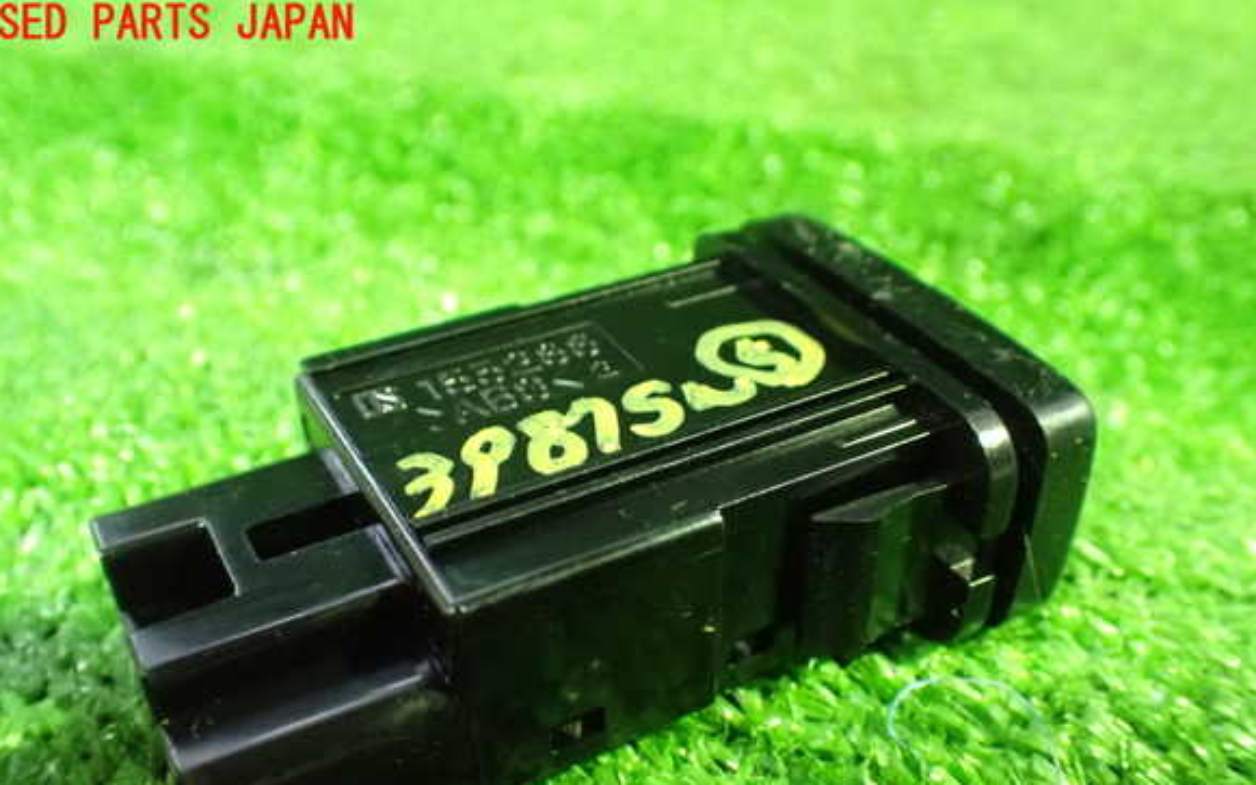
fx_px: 1198
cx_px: 610
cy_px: 484
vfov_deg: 36.1
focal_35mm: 35
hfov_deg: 55.3
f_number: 2.4
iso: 1600
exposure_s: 1/30
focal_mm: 5.79
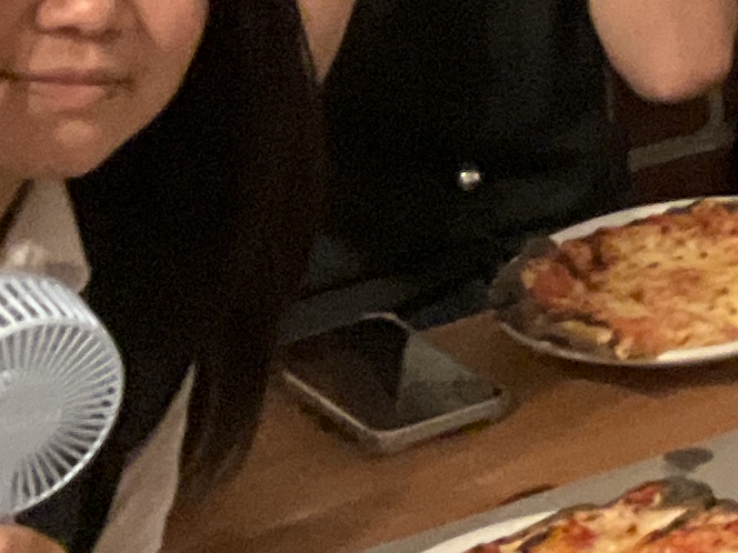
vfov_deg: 8.2
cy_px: -352
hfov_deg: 9.7
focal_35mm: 176
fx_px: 3752
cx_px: 1872
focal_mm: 3
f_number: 1.8
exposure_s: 1/25
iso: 400
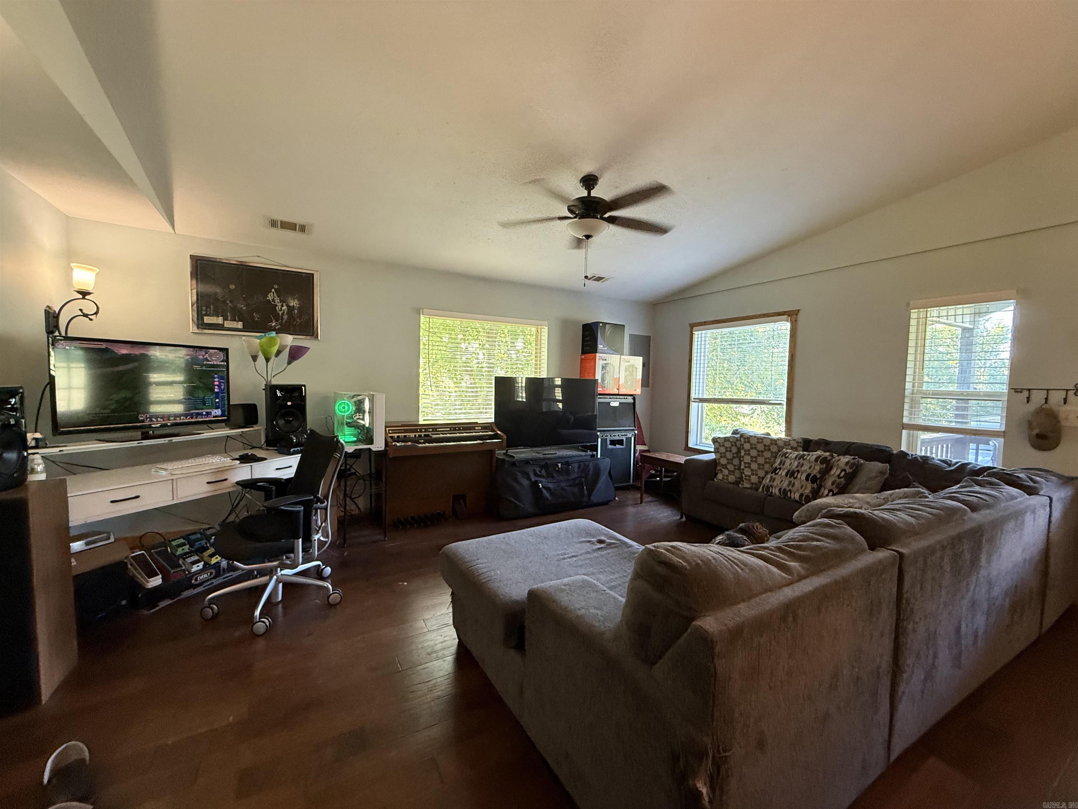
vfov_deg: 85.7
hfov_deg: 102.1
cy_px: 404
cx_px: 539
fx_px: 436
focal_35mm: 14
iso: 320
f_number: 2.2
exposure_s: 1/60
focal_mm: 2.22
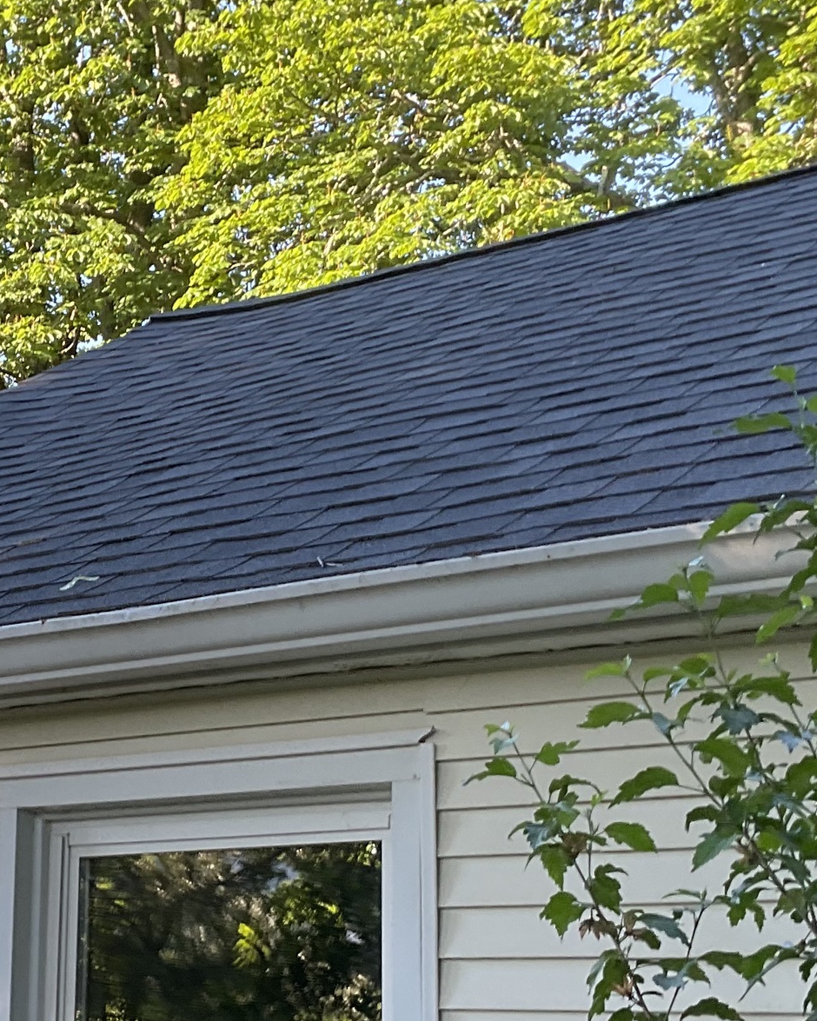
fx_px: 2237
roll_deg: -1.9
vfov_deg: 25.7
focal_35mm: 74
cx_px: 121
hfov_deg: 20.4
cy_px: 581
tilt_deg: +8.7
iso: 25
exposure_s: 1/120
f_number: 1.8
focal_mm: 3
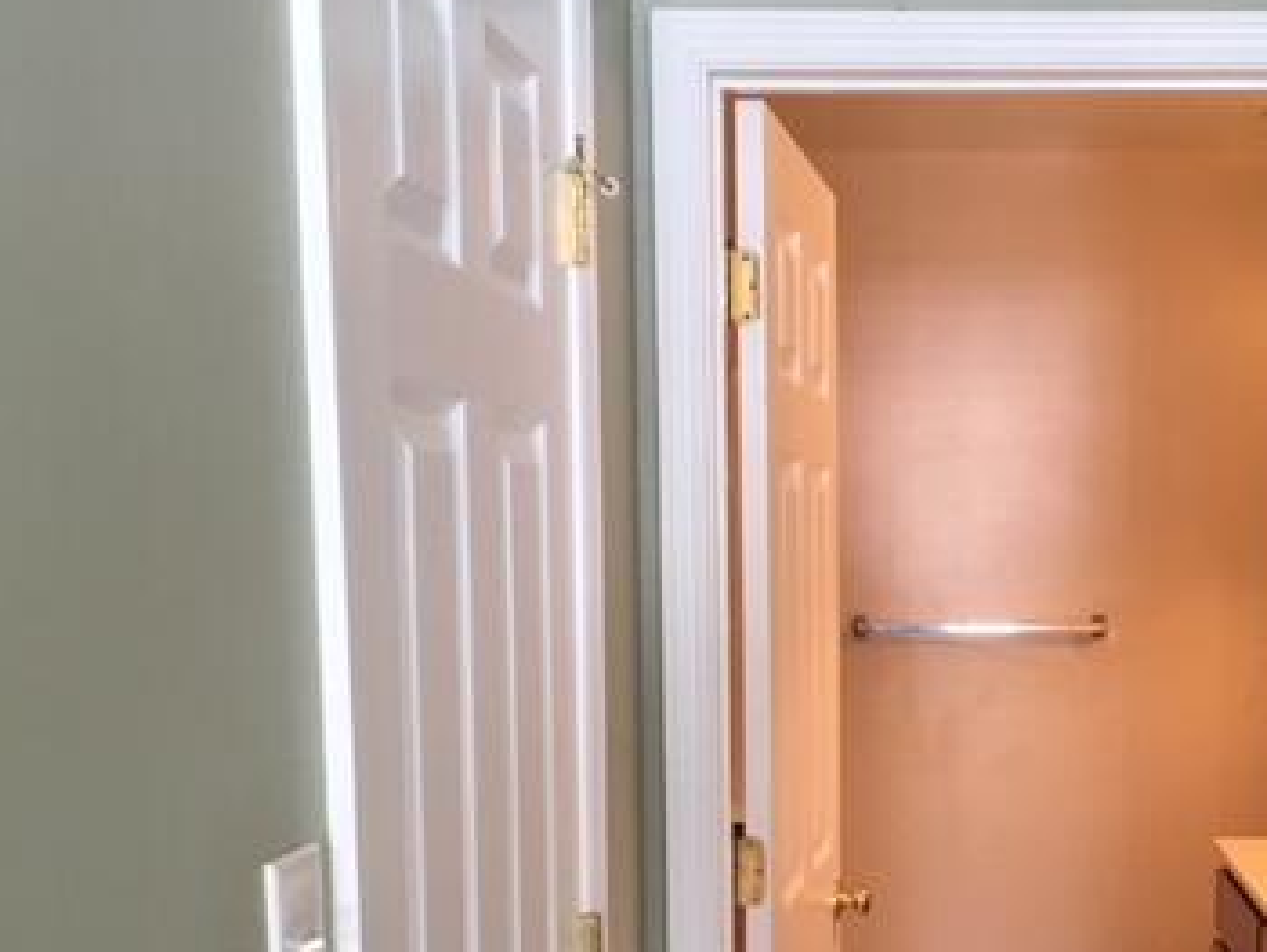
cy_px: 811
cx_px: 948
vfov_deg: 26.8
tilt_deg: -7.2
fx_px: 1941
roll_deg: -0.9
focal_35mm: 53
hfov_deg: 35.4
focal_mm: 4.15
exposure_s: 1/33
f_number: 2.2
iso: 64
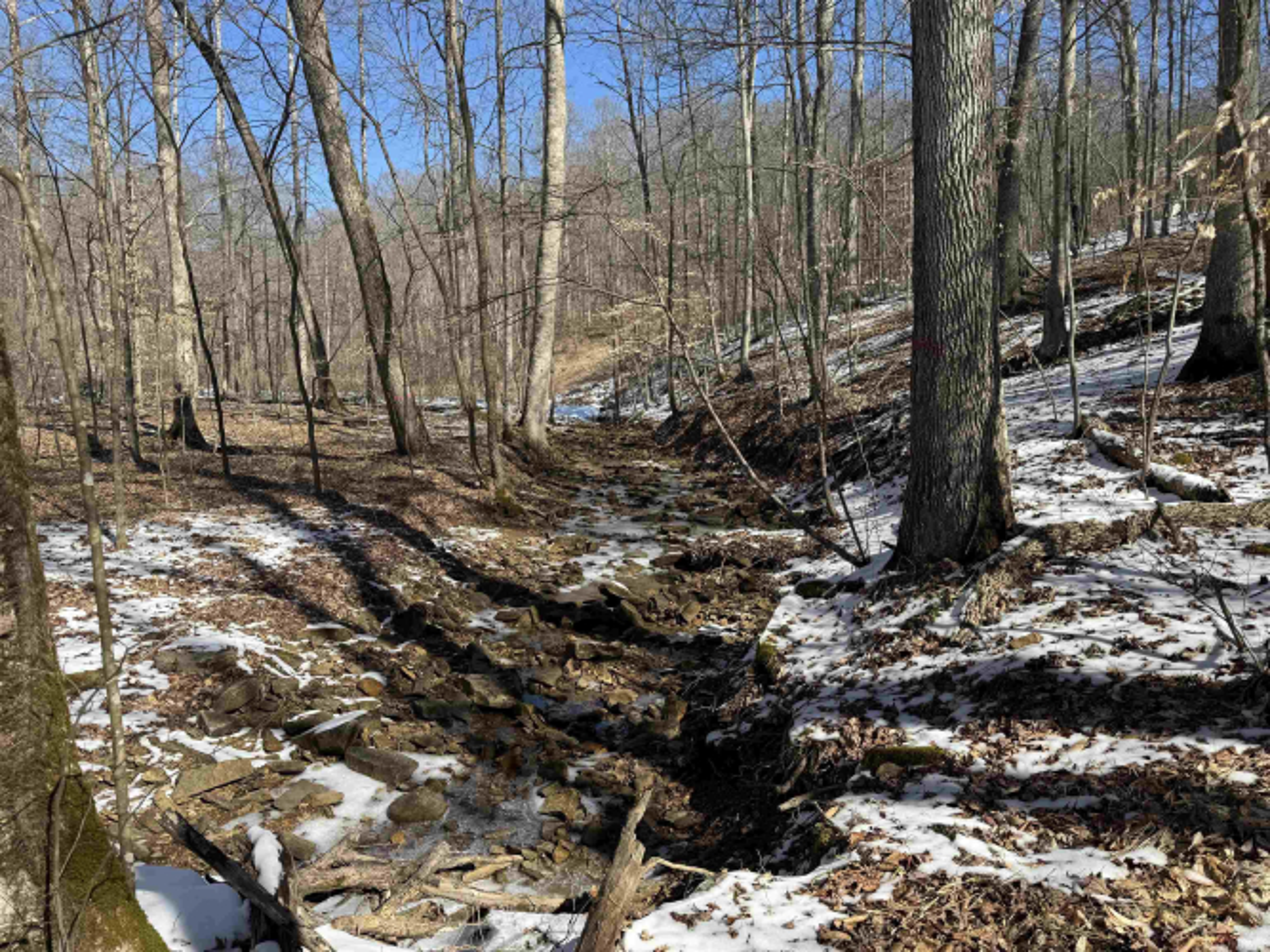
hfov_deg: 71.6
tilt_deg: -6.5
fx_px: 880
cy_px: 476
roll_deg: +0.5
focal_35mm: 24
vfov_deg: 56.8
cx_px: 635
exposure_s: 1/2710
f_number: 1.78
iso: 80
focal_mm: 6.76
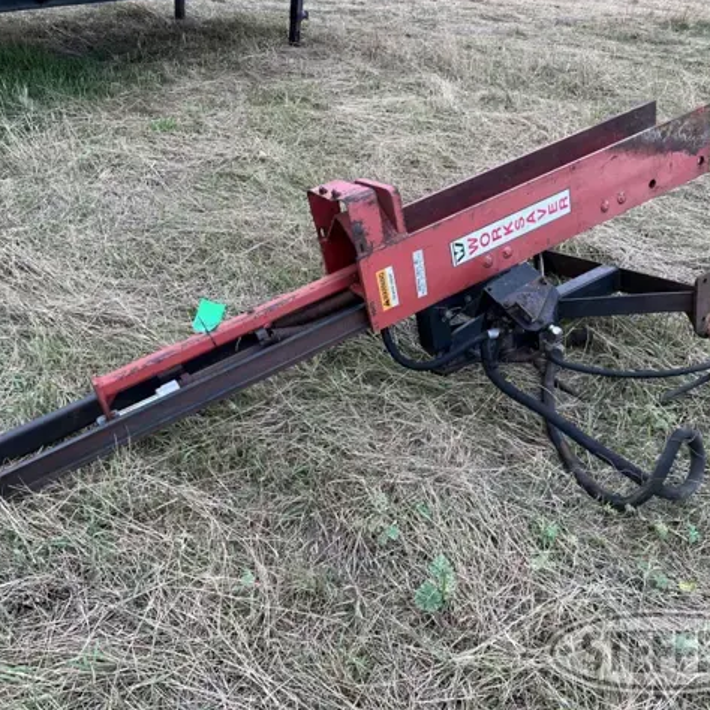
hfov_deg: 52.5
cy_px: 352
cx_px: 331
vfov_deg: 52.5
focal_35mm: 31
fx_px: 719
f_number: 1.5
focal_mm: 5.7
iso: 40
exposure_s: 1/209
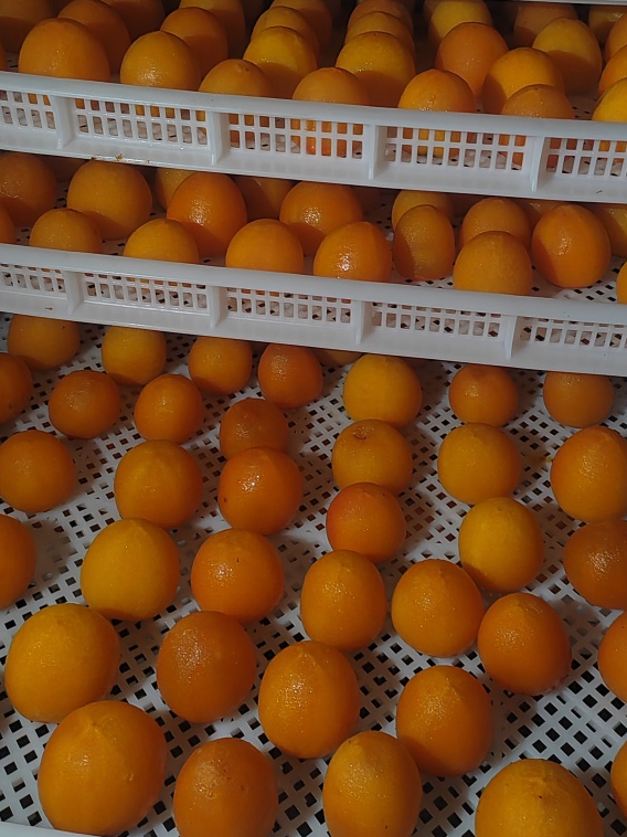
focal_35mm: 38
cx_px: 339
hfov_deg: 37.7
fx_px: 918
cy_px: 278
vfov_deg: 48.2
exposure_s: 1/50
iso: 5000
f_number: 1.9
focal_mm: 5.52
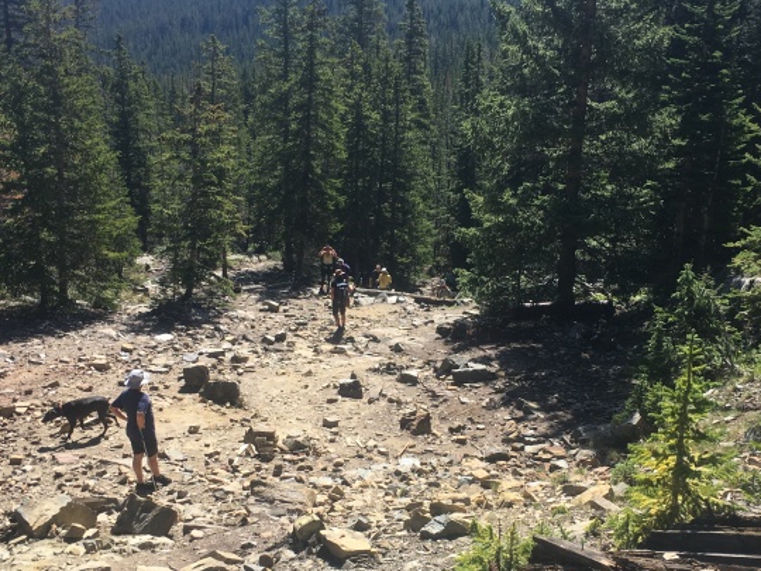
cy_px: 351
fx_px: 945
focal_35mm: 43
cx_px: 395
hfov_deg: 43.8
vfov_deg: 33.5
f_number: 2.2
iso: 25
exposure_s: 1/986
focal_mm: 4.15
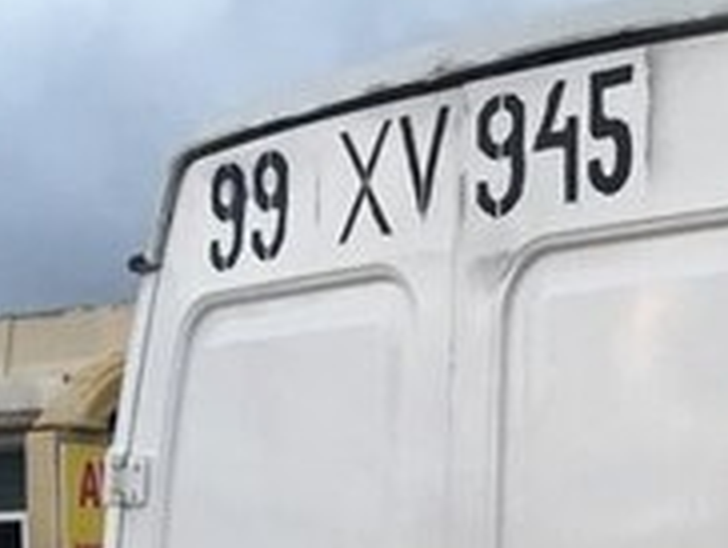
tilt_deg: -2.3
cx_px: 948
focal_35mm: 105
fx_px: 2211
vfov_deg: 13.6
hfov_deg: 17.5
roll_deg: -1.0
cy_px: 718
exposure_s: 1/33
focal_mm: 4.15
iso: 50
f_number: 2.2
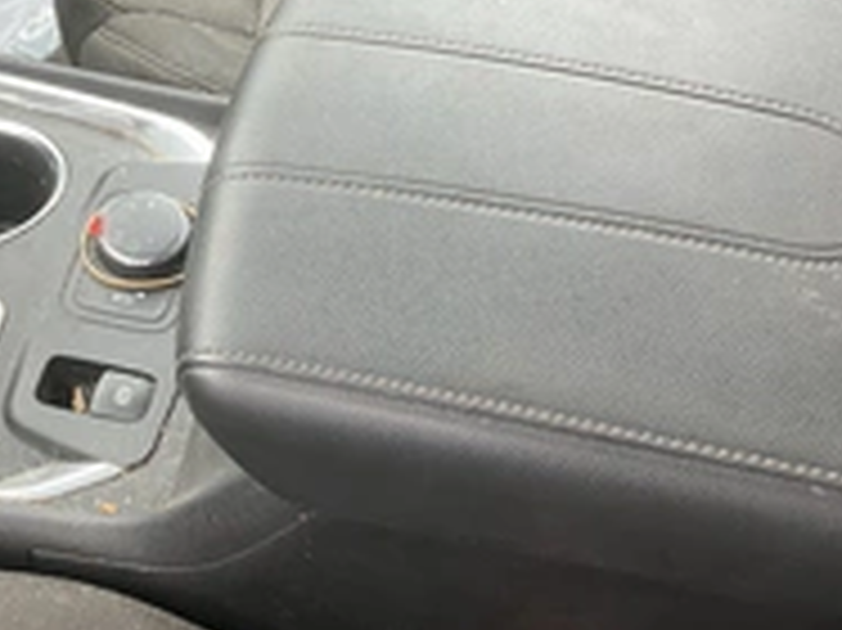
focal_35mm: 62
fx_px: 1507
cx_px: 315
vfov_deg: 23.5
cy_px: 216
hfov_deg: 31.1
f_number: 1.8
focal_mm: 3
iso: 64
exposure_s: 1/122
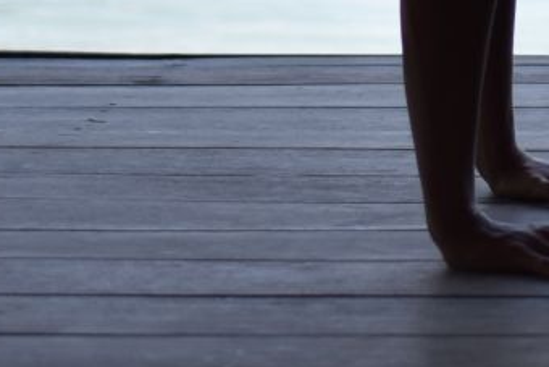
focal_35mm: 206
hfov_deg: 9.8
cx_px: 743
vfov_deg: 6.2
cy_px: -693
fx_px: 3143
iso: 200
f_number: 2
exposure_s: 1/4000
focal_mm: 35
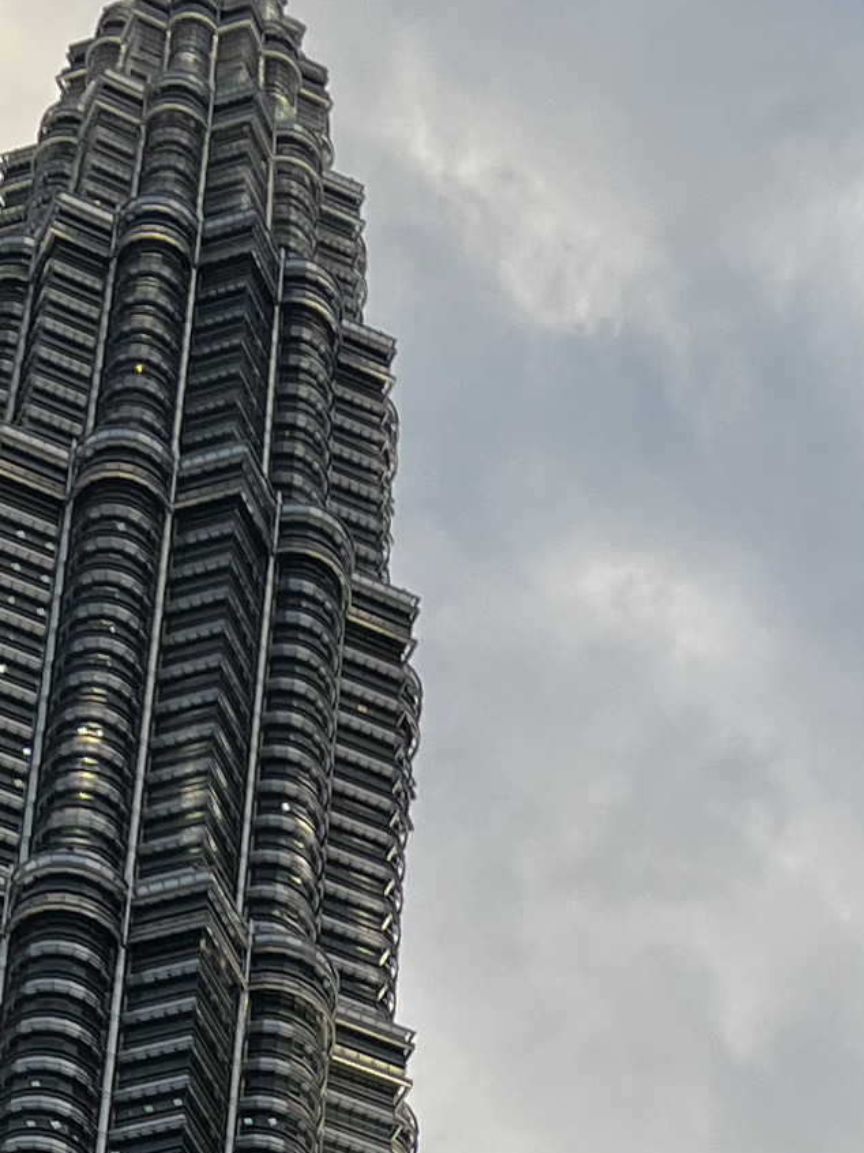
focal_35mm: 123
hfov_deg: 12.0
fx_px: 4095
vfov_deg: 14.0
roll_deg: -1.0
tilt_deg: +29.0
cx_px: 714
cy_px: 2177
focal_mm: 5.7
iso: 40
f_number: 1.5
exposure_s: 1/189
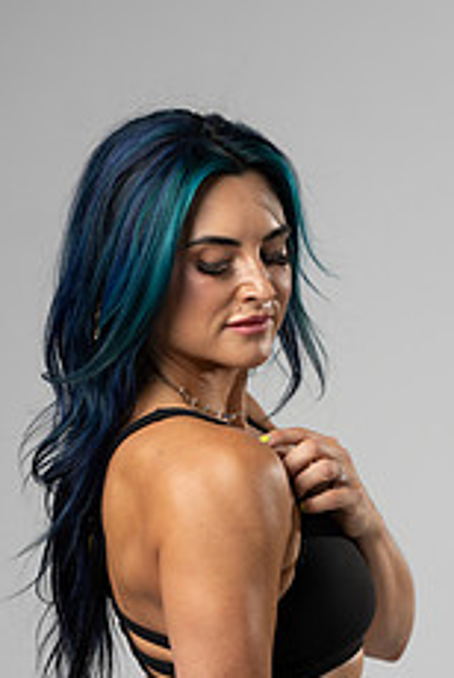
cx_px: 407
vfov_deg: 12.3
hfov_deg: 8.3
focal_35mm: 166
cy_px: 640
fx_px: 3131
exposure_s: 1/160
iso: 200
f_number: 3.2
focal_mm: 85
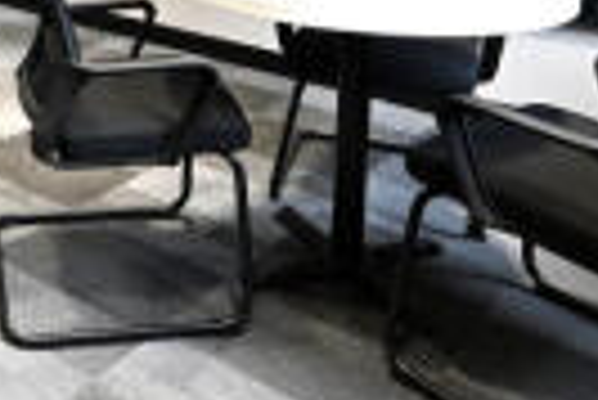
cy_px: -88
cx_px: 63
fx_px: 831
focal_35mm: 50
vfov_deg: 24.4
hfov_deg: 37.1
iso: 2000
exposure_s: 1/125
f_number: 4
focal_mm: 14
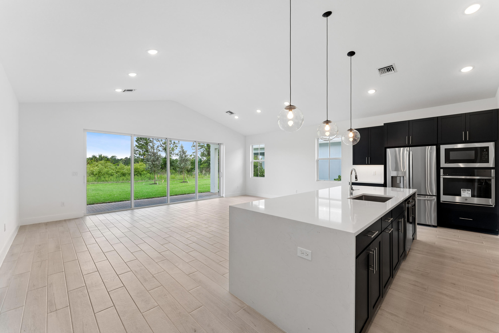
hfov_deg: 104.3
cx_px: 250
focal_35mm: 14
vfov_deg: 81.2
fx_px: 194
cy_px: 166
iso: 200
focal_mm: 14
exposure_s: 1/80
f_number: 8
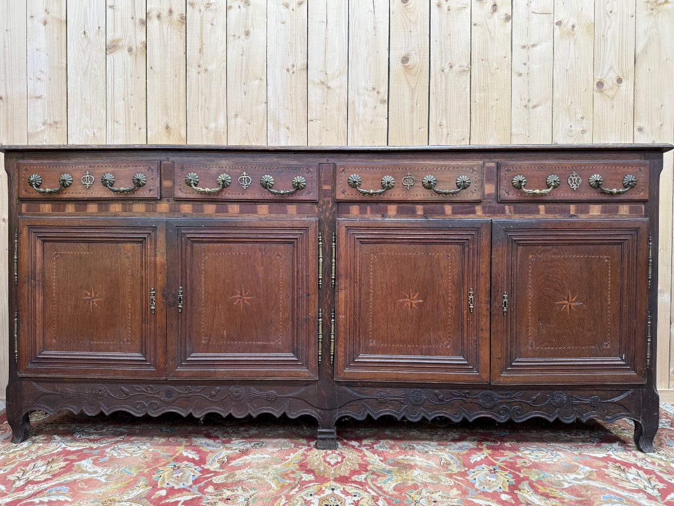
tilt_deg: -1.0
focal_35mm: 25
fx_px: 487
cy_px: 254
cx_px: 334
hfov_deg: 69.4
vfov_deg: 54.9
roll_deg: -0.3
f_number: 1.78
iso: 160
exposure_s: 1/50
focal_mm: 6.76
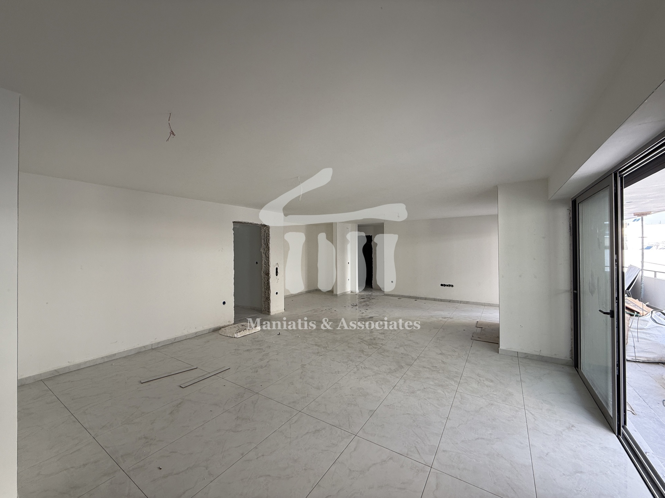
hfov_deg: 102.1
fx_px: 269
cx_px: 332
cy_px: 249
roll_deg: -0.5
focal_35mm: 14
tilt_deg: +1.6
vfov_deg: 85.7
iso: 50
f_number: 2.2
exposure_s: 1/99
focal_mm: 2.22
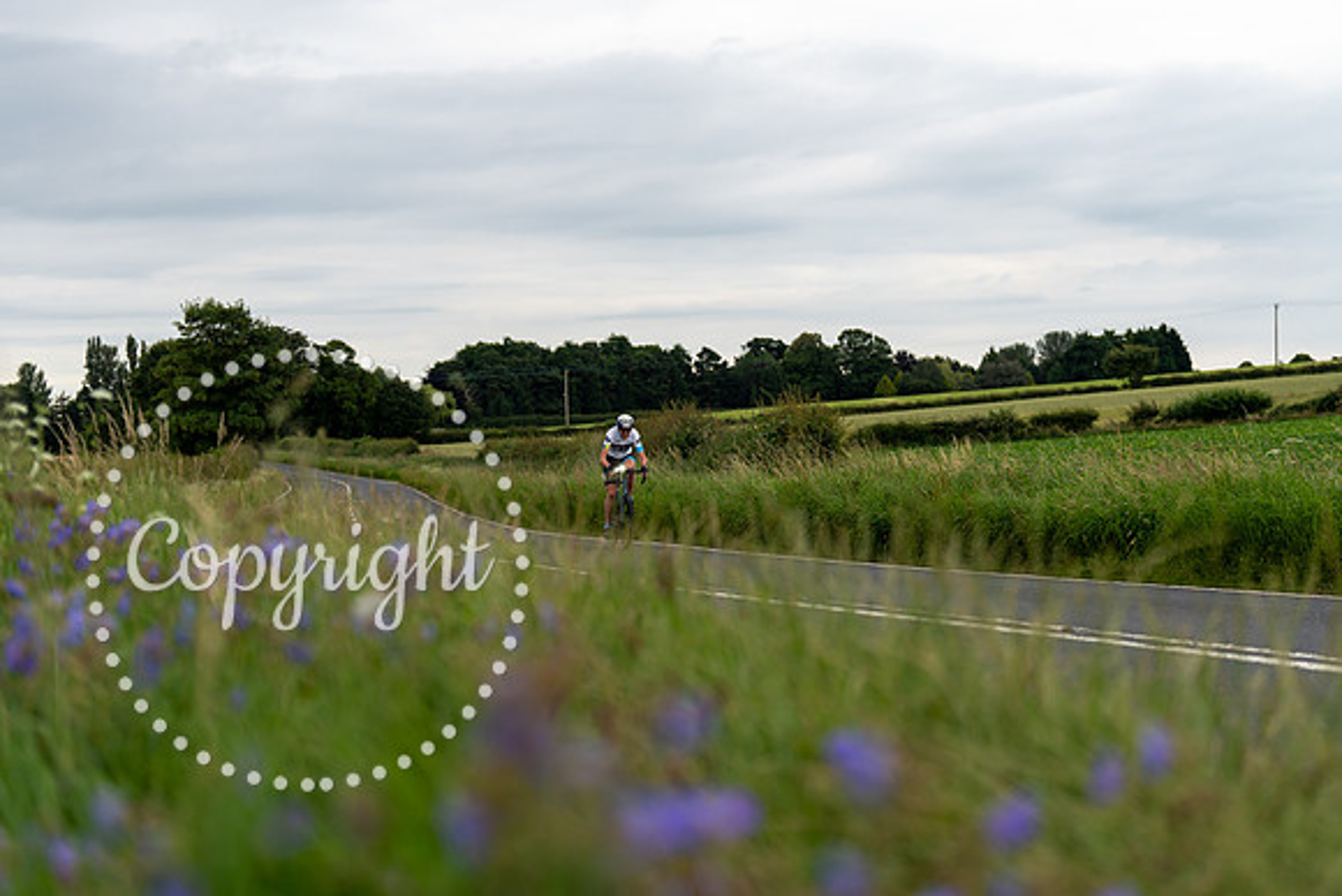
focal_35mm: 72
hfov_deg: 28.1
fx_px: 2685
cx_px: 671
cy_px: 448
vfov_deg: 18.9
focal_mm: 72
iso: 500
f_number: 3.2
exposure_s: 1/800
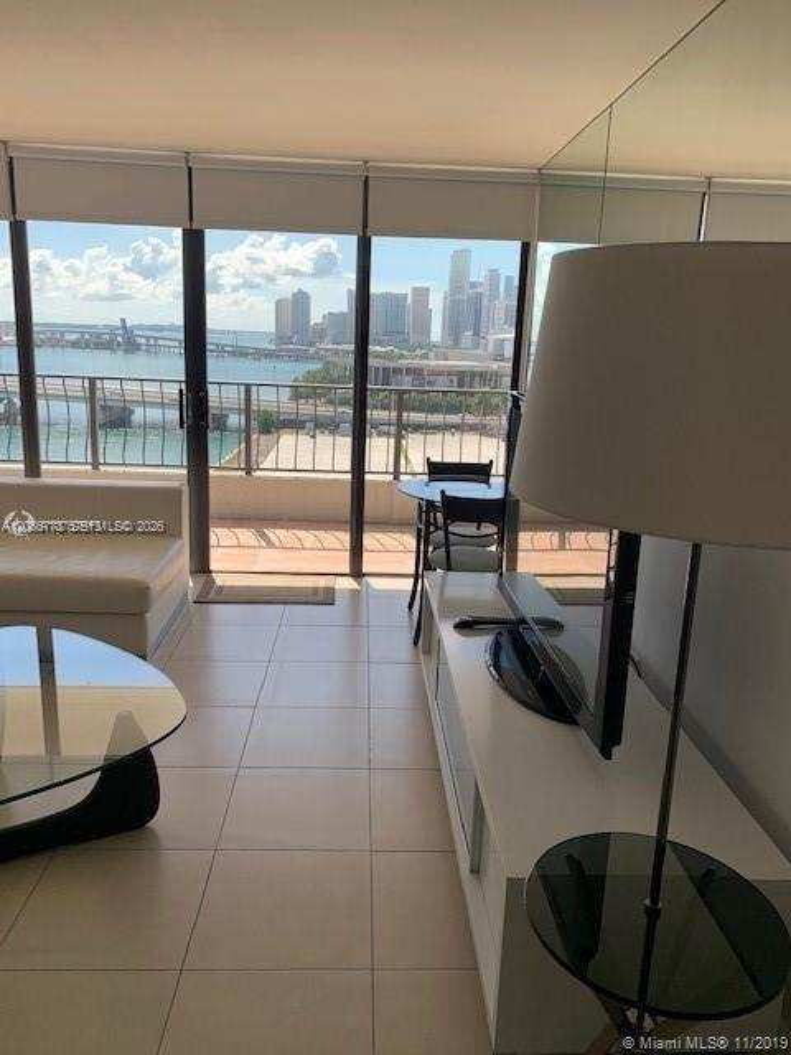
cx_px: 396
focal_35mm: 26
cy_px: 528
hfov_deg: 53.1
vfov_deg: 67.3
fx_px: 792
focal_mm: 4.25
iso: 25
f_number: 1.8
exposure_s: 1/716
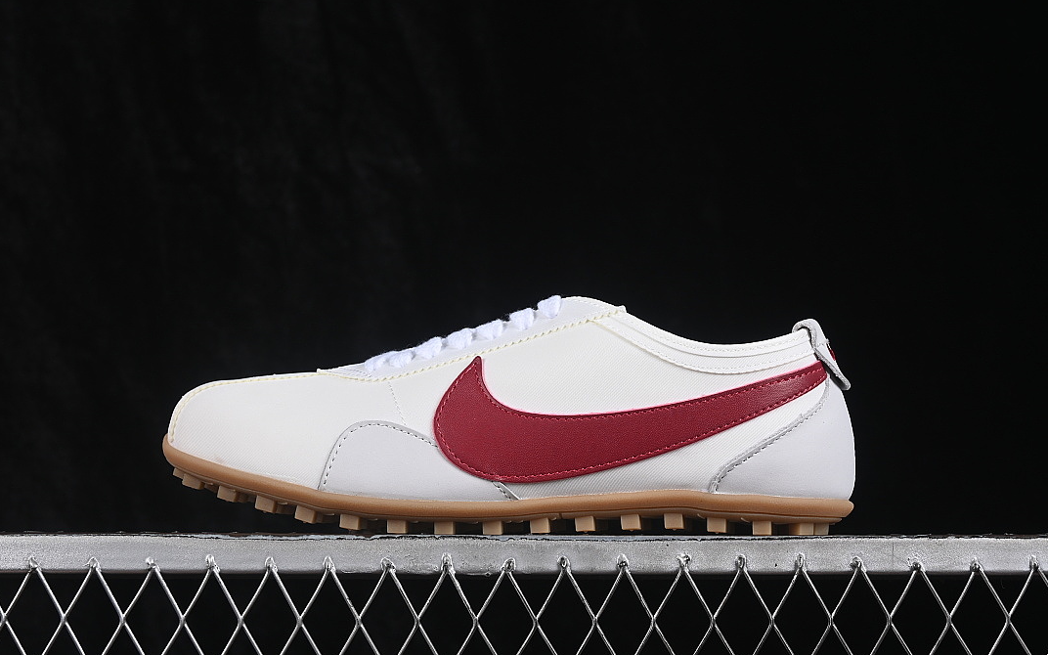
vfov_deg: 16.9
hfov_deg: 26.8
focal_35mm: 77
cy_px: 316
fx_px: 2199
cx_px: 522
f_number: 8
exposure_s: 1/80
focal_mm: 50
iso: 160
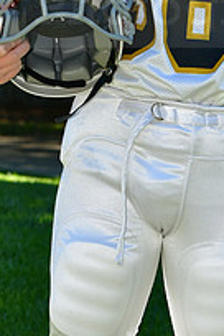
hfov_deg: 4.6
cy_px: -5
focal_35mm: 298
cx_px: 154
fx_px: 2781
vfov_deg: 6.9
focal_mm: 70
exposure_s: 1/500
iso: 400
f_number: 6.3
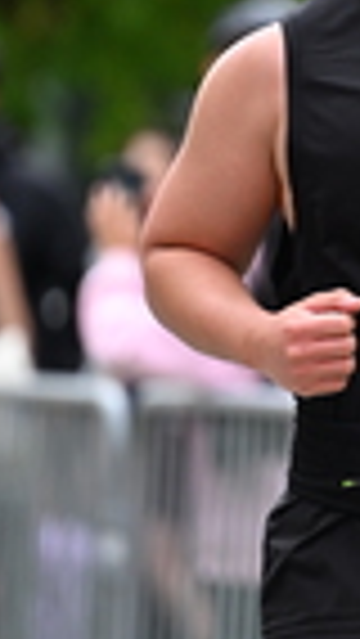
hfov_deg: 1.5
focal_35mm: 809
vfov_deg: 2.7
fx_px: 13713
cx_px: 547
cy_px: 302
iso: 640
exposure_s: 1/2500
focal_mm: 200
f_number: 2.8
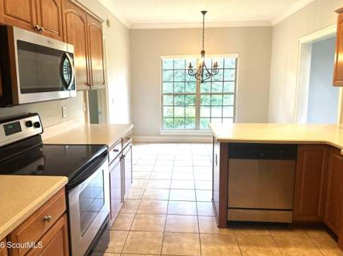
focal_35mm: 26
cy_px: 118
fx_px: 257
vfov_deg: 52.9
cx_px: 166
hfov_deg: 67.4
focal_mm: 6.86
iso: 125
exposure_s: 1/60
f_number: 1.78
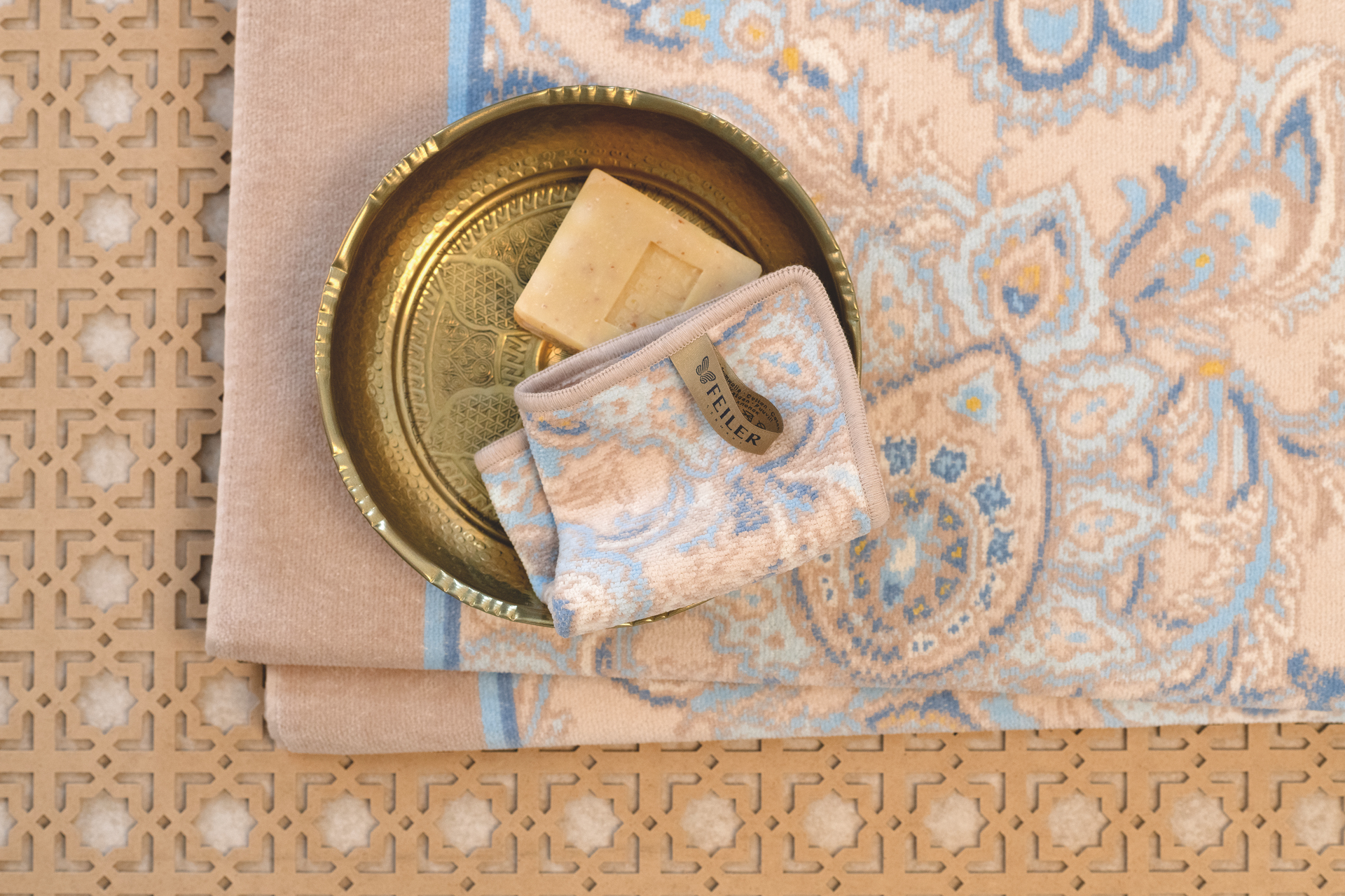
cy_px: 448
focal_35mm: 85
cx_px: 672
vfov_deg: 16.1
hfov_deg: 23.9
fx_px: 3175
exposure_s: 1/100
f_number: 5.6
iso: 800
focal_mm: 85
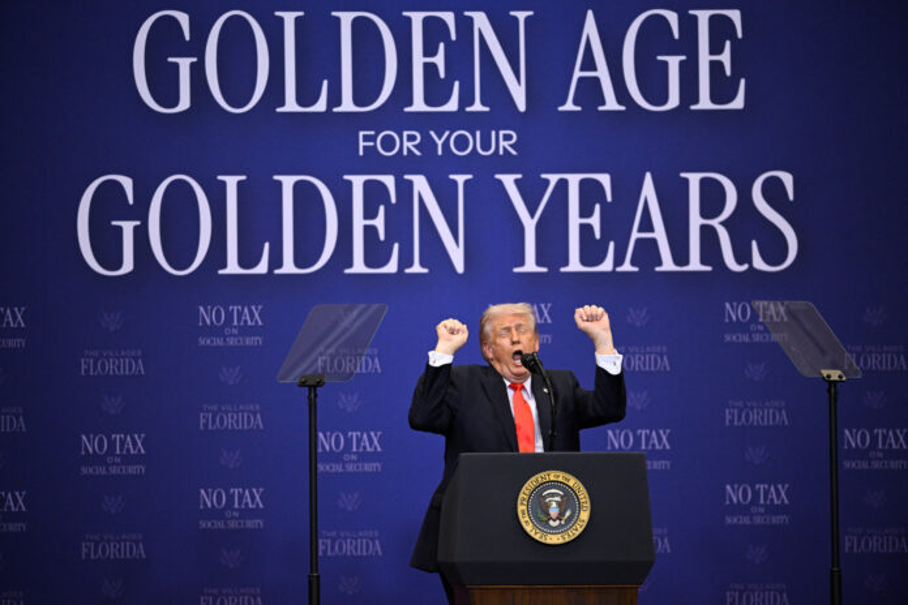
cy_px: 302
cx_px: 454
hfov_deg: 5.2
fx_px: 10088
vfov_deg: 3.4
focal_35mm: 400
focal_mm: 400
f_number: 2.8
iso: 3200
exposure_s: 1/1000
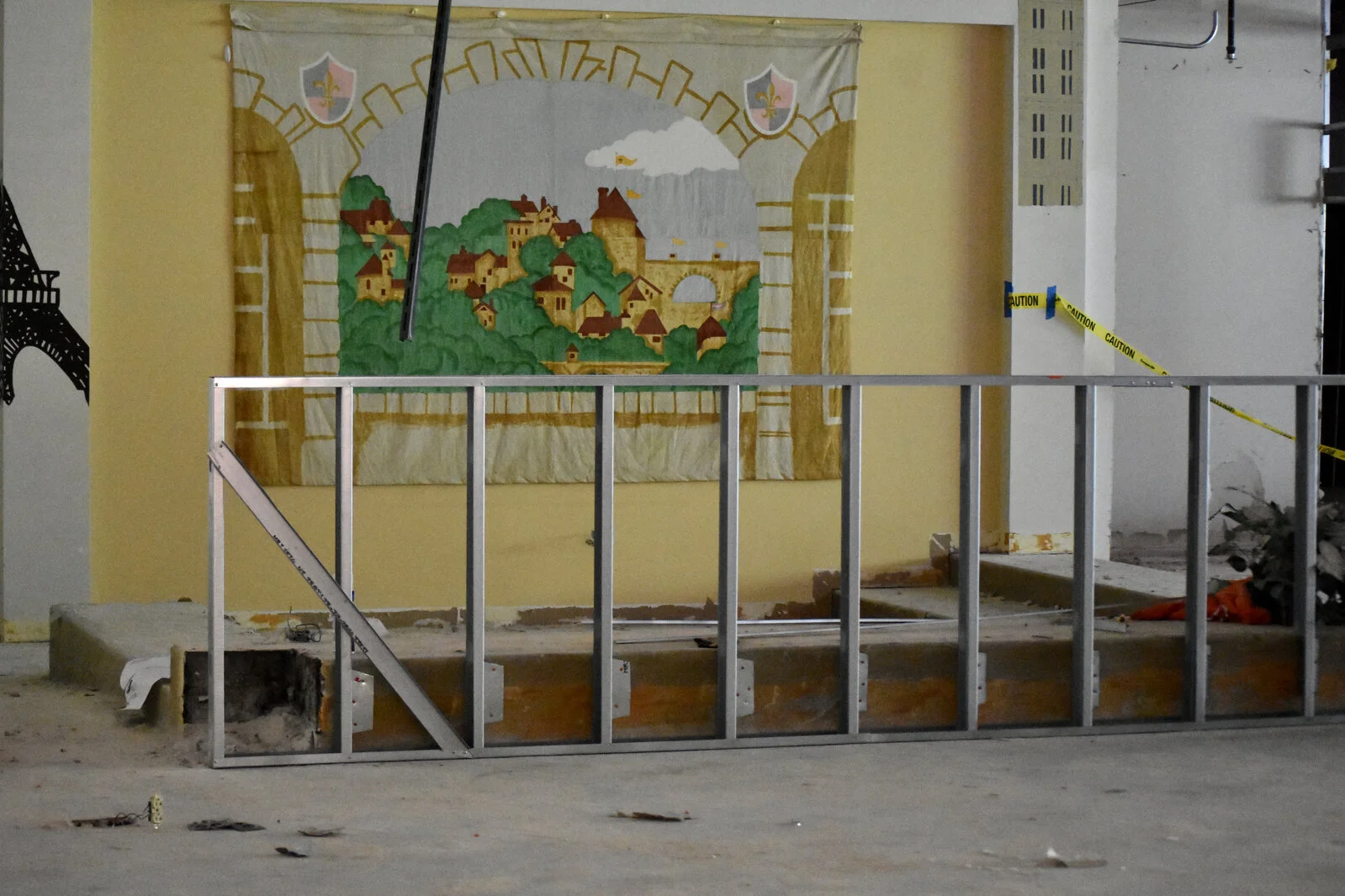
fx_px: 3082
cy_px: 448
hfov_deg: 24.6
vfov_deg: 16.6
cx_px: 672
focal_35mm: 82
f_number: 4
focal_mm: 55
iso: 7200
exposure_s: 1/60
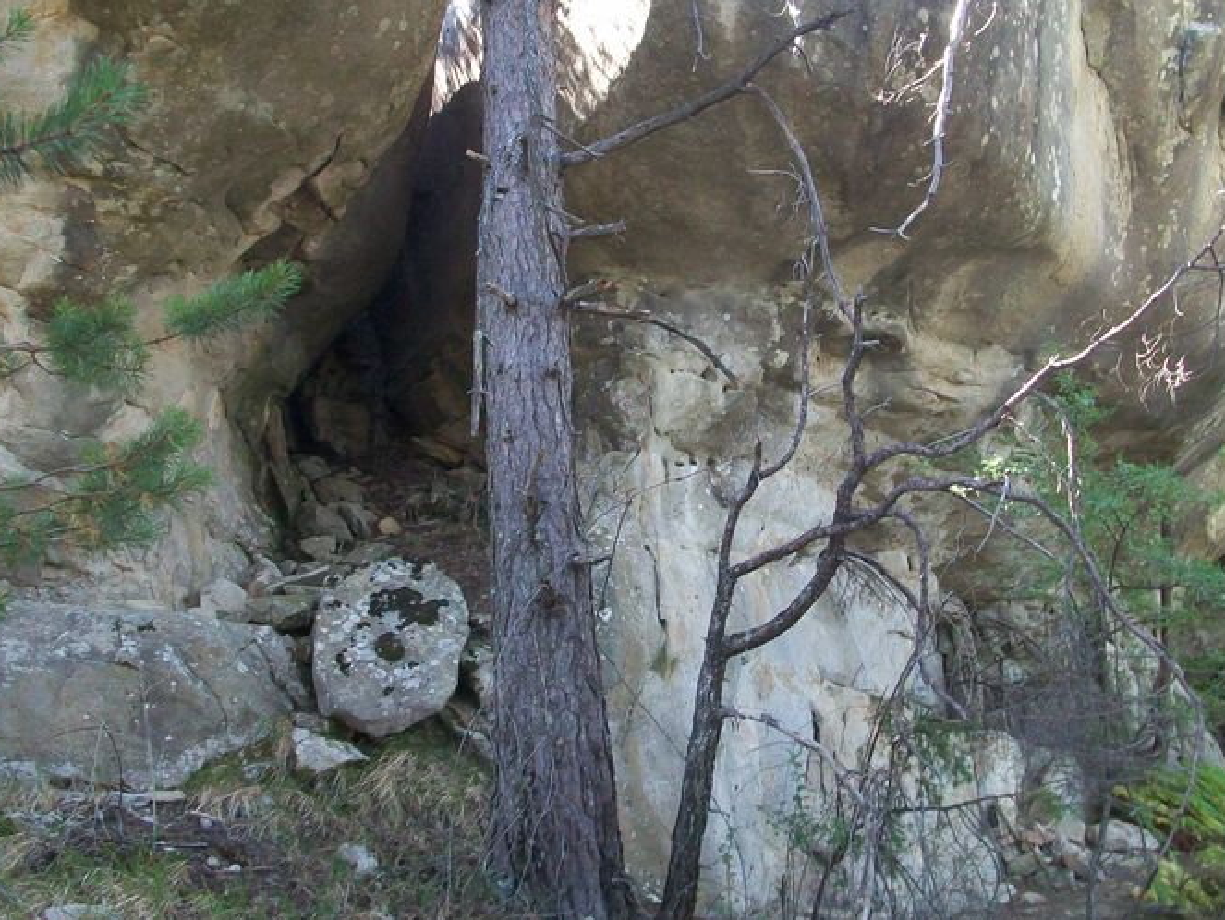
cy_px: 375
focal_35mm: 41
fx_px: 1452
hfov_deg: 45.6
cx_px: 715
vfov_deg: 35.1
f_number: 2.8
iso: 158
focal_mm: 5.7
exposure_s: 1/60
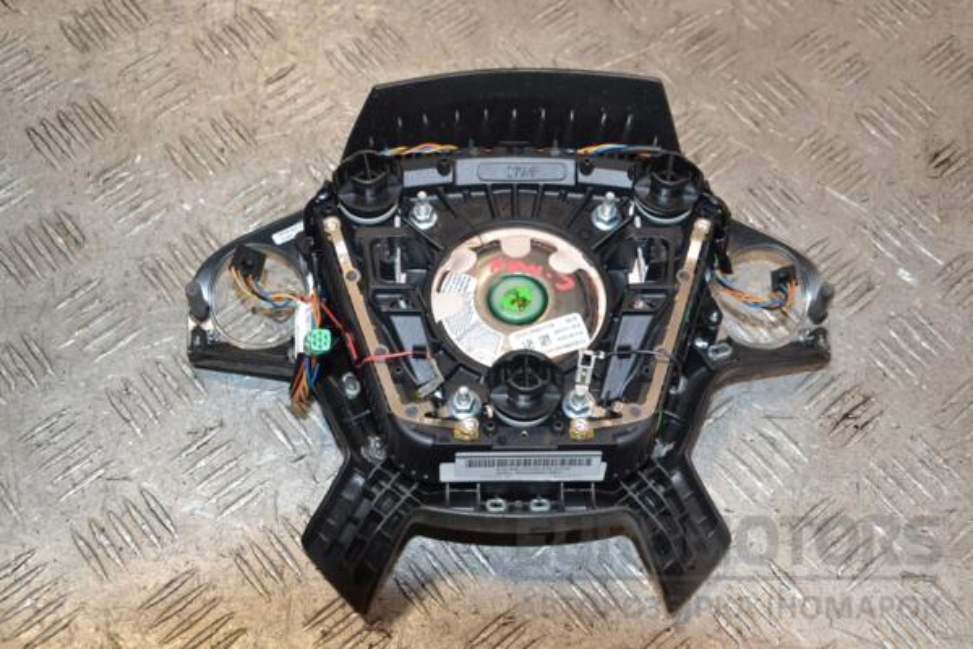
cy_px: 324
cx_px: 486
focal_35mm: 51
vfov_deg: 26.5
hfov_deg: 38.9
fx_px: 1378
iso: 800
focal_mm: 34
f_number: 5.6
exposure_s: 1/200
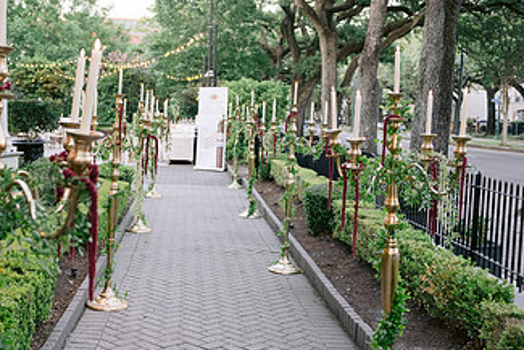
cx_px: 184
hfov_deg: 39.2
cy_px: 180
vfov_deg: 27.0
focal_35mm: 50
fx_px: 728
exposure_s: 1/80
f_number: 3.2
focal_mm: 28
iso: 800
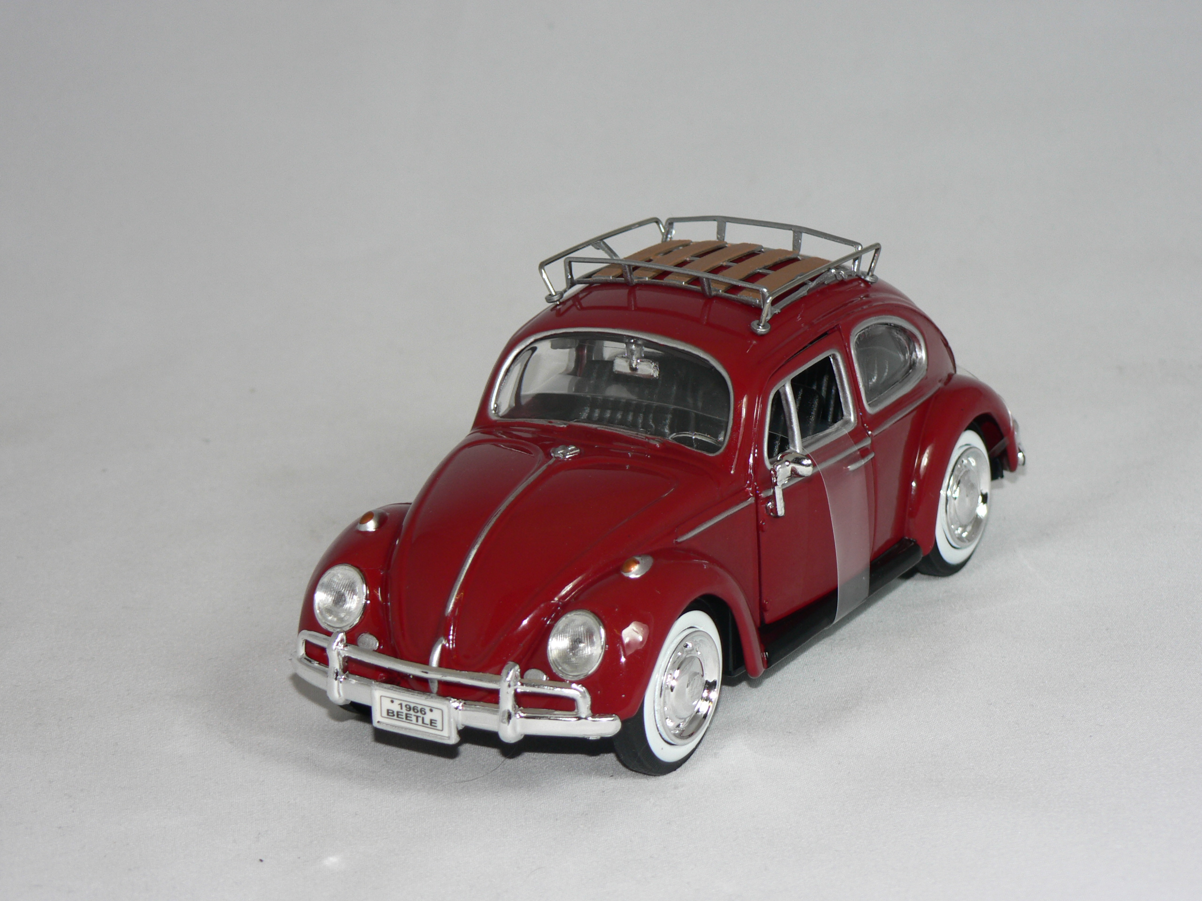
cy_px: 450
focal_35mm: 104
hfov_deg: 18.9
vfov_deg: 14.2
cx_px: 601
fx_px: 3611
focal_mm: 17.3
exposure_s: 1/60
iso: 80
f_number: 3.2
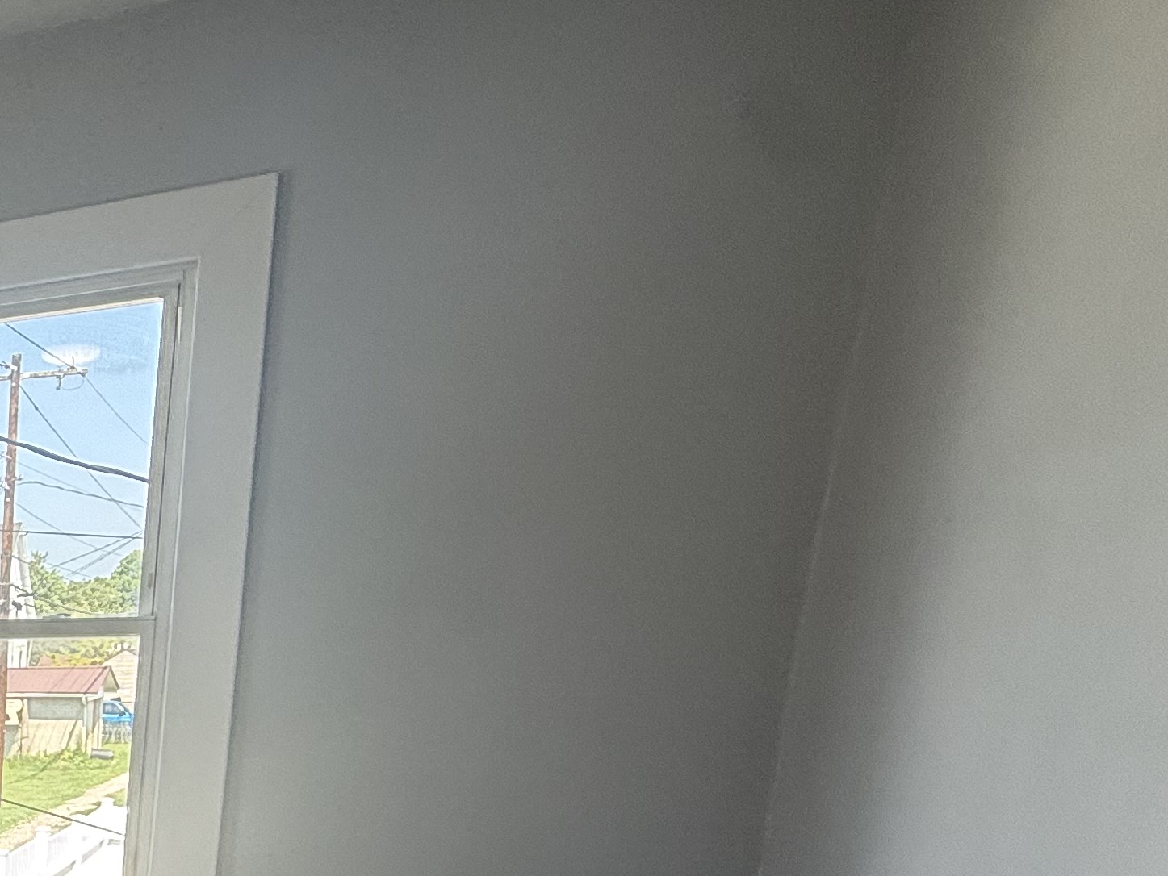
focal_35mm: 39
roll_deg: +1.8
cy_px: 943
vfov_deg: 32.7
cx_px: -412
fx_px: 1316
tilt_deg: -13.4
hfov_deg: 32.8
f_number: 2.2
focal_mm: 2.22
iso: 64
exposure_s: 1/127
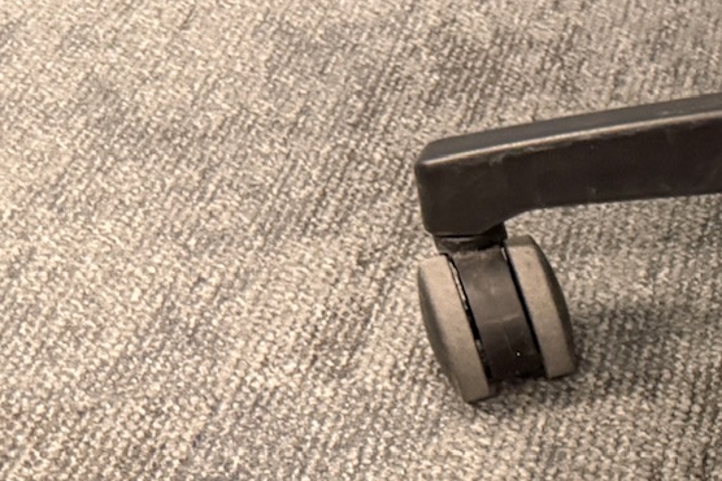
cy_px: 324
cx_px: 1283
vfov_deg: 14.8
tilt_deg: -38.0
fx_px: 1844
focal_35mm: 92
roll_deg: -1.5
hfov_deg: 17.9
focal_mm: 6.76
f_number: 1.78
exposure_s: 1/33
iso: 640
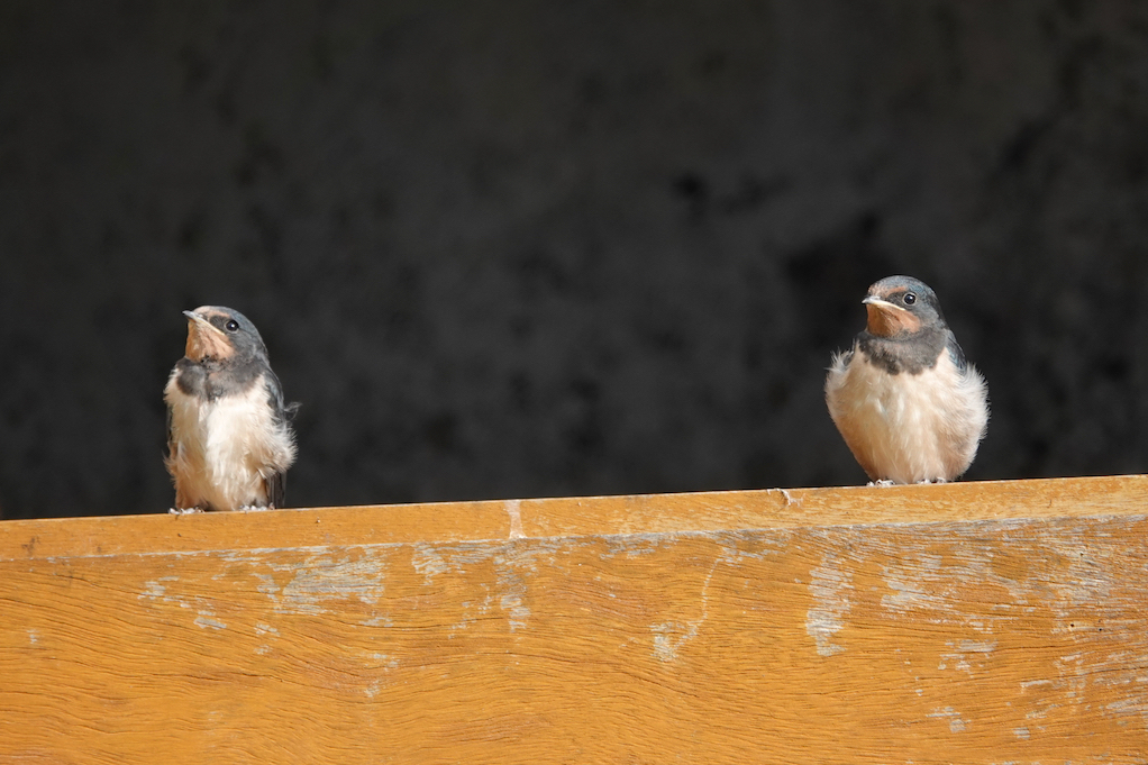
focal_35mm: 599
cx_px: 574
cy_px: 382
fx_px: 19097
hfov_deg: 3.4
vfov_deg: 2.3
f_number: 4
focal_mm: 219.82
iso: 100
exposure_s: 1/250
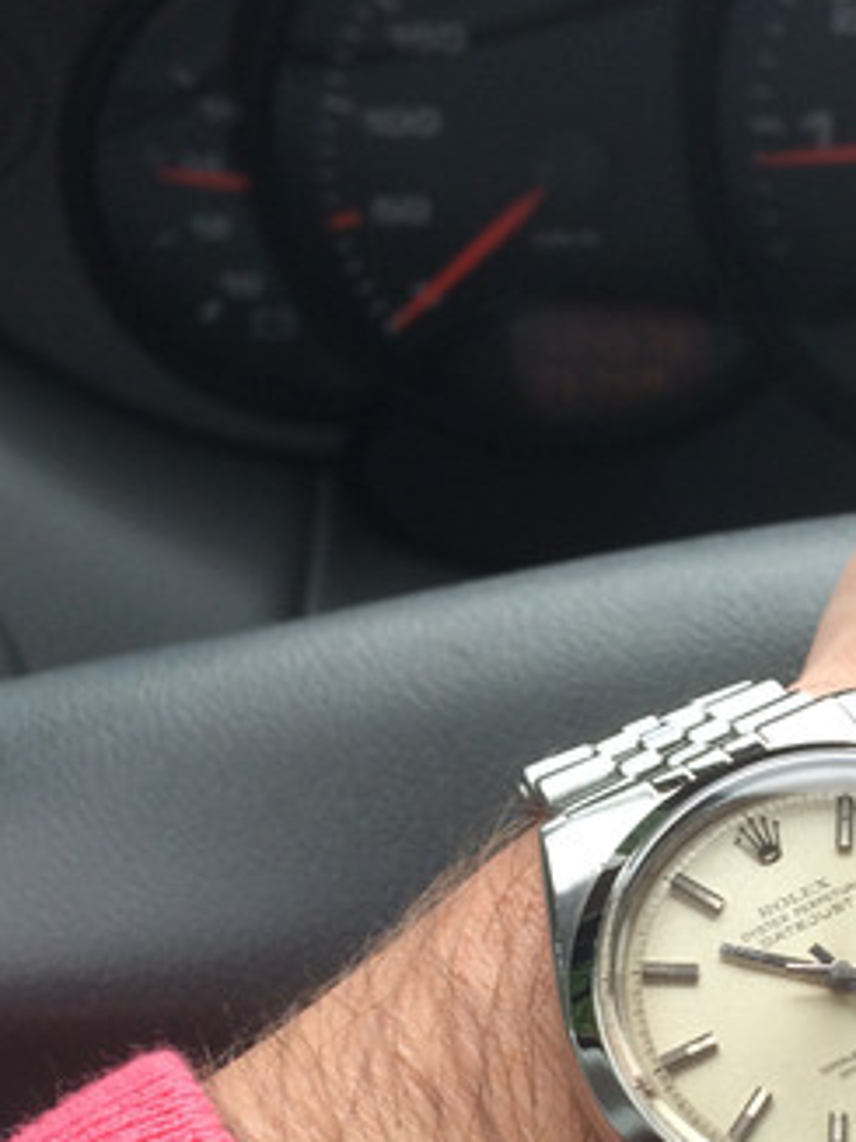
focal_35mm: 71
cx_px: 709
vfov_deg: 27.1
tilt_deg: -28.8
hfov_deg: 20.4
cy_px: 849
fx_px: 2342
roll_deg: +4.2
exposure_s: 1/100
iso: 50
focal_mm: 4.15
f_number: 2.2
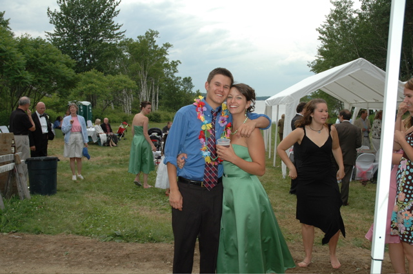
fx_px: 412
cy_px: 137
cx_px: 206
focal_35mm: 36
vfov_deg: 36.8
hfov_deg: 53.2
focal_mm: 24
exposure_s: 1/500
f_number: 5.6
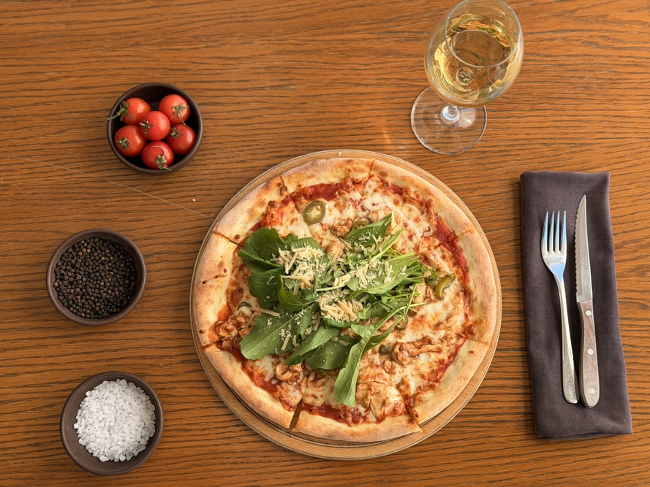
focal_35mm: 48
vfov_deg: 30.3
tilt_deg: -78.7
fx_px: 901
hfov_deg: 39.7
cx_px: 325
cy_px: 244
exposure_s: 1/405
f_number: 1.78
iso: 64
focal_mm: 6.76
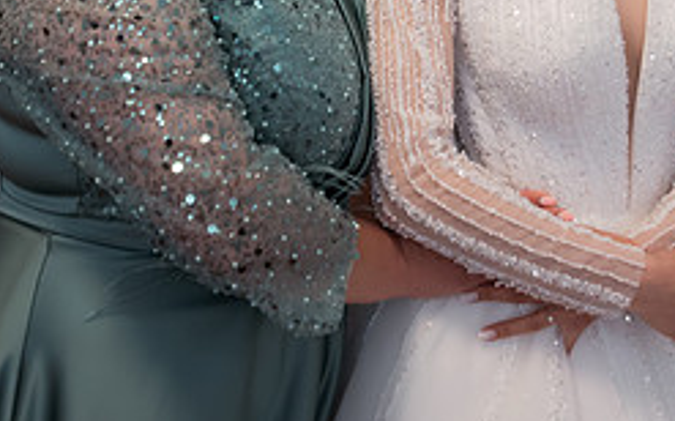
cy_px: -114
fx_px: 1507
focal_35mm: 82
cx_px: 481
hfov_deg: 25.0
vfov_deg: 15.2
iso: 1600
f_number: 2.8
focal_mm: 30
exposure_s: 1/250
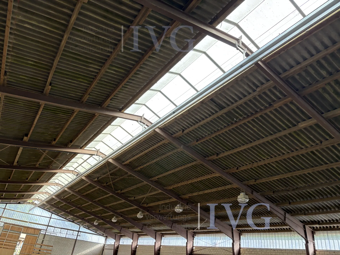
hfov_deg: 67.3
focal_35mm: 26
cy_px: 128
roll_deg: -7.1
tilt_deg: +29.7
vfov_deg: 53.1
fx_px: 255
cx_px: 170
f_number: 1.6
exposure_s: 1/121
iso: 64
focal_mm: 5.96
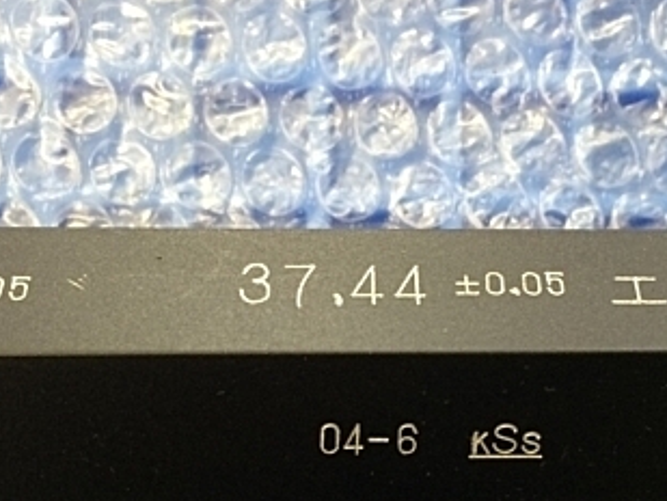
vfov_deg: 24.2
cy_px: 380
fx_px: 1157
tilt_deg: -82.7
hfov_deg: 32.1
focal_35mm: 60
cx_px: 386
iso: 100
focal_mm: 4.15
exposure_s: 1/30
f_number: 2.2
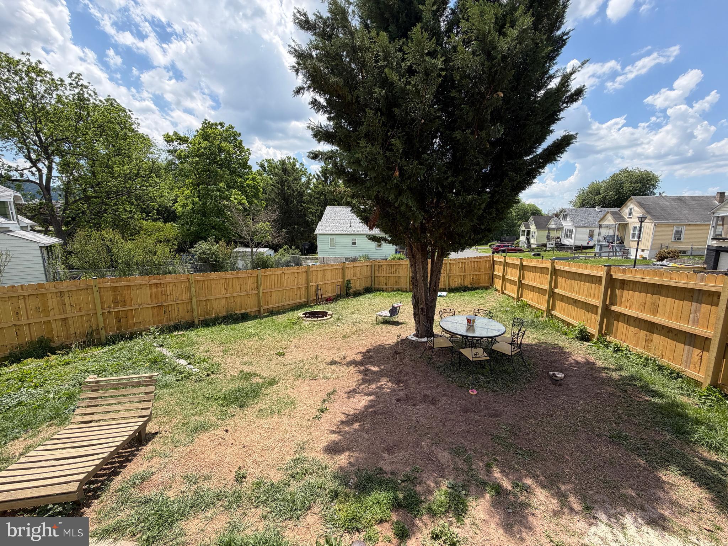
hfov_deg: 102.1
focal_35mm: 14
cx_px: 364
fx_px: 294
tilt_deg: -10.0
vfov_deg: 85.7
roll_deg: -0.1
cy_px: 273
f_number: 2.2
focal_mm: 2.22
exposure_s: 1/770
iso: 32
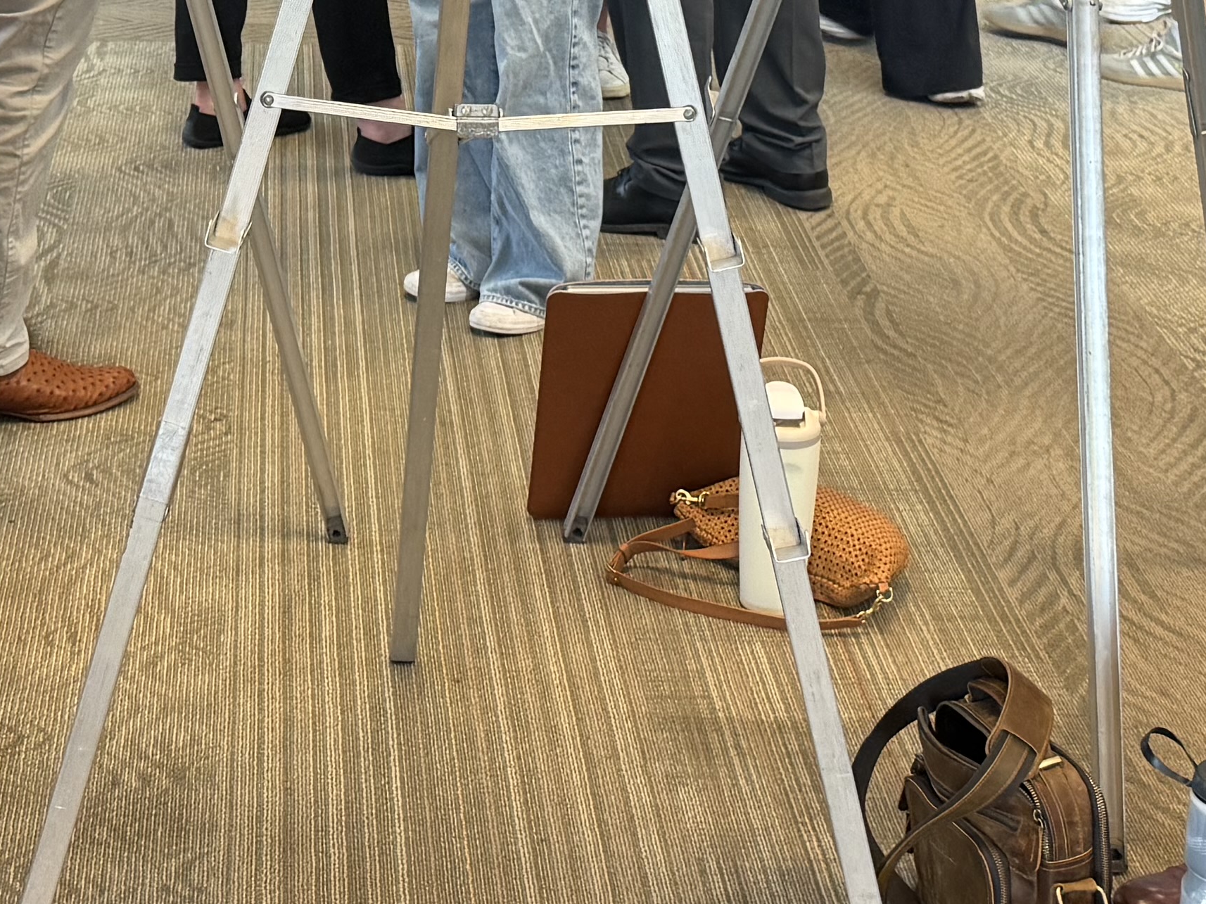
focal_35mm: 80
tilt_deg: -13.5
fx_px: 2787
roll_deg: -1.9
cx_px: 325
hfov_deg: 24.2
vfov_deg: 17.9
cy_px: -58
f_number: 1.78
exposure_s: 1/60
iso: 160
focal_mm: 6.76
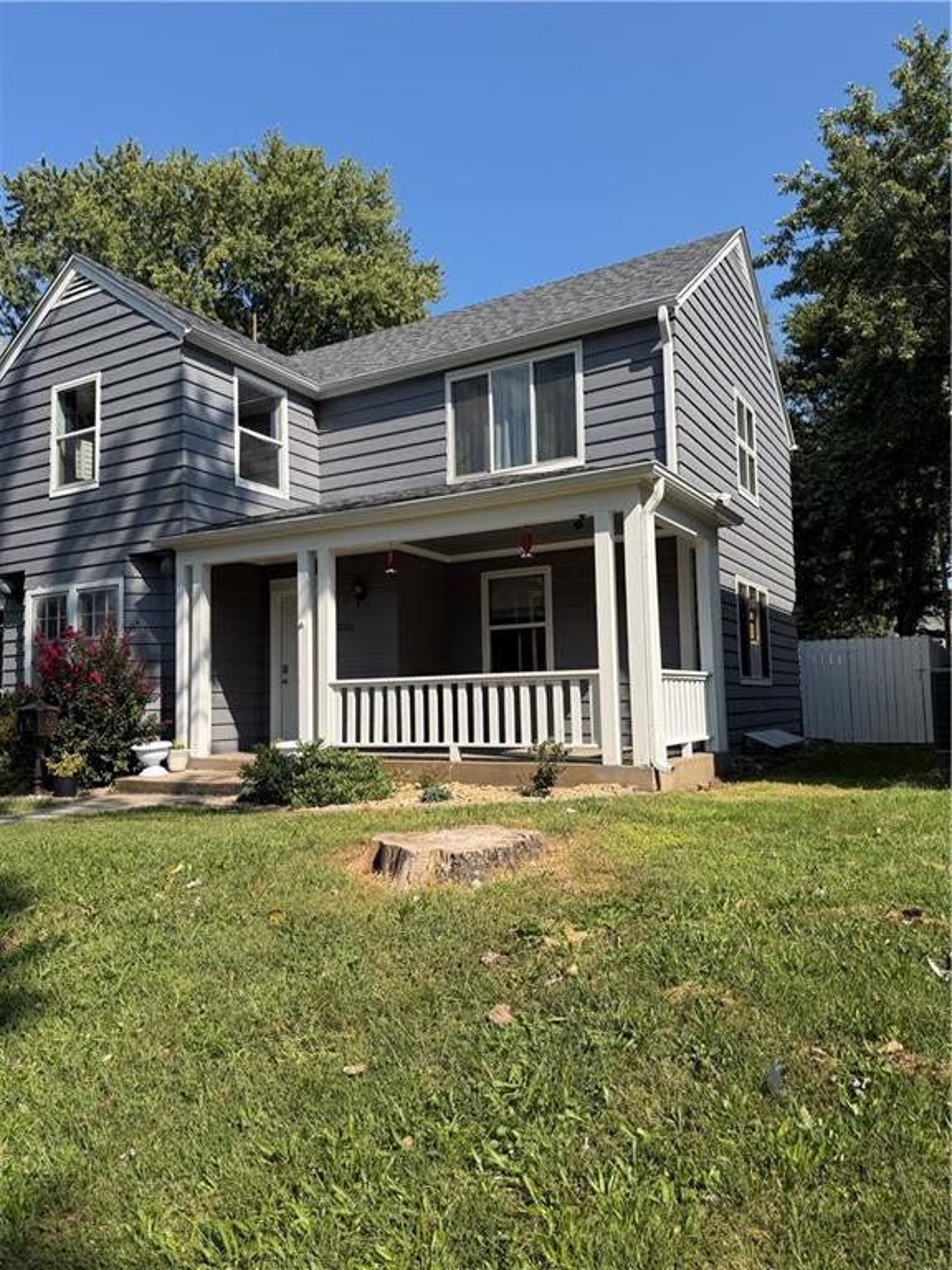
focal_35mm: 24
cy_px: 635
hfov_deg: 56.8
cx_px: 476
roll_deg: +2.1
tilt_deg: +8.2
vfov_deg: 71.6
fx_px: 880
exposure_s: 1/3759
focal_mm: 6.76
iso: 80
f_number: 1.78
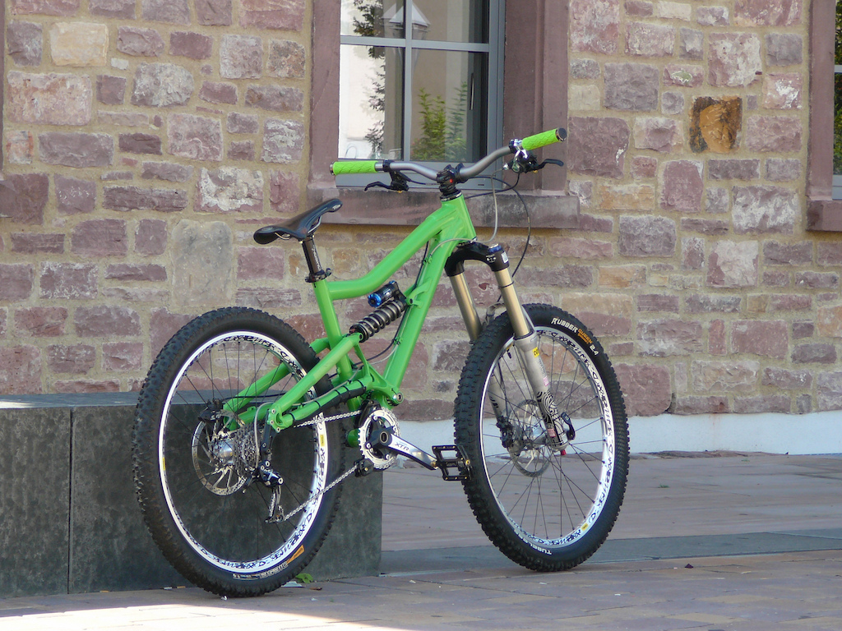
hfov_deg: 12.3
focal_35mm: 161
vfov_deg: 9.2
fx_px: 3916
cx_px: 421
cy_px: 316
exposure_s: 1/125
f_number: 4
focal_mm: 23.9
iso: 80
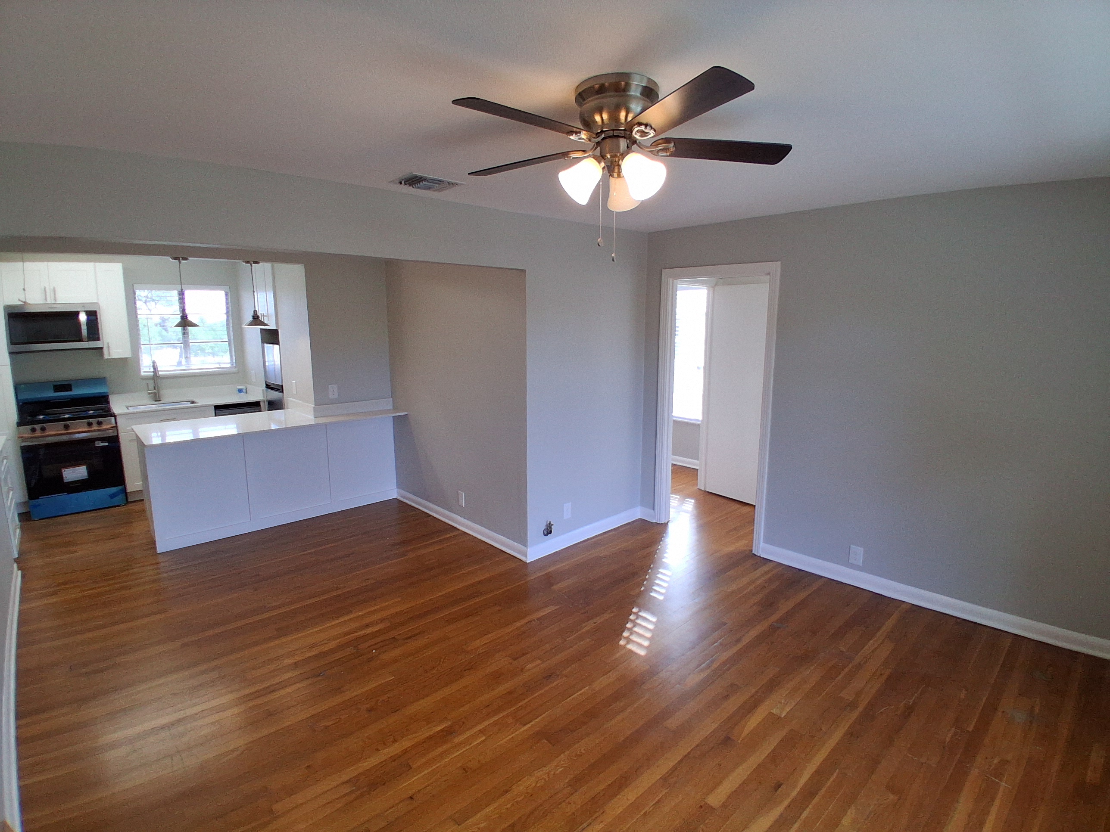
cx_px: 555
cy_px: 416
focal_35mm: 17
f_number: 2.2
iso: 100
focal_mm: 1.4
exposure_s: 1/120
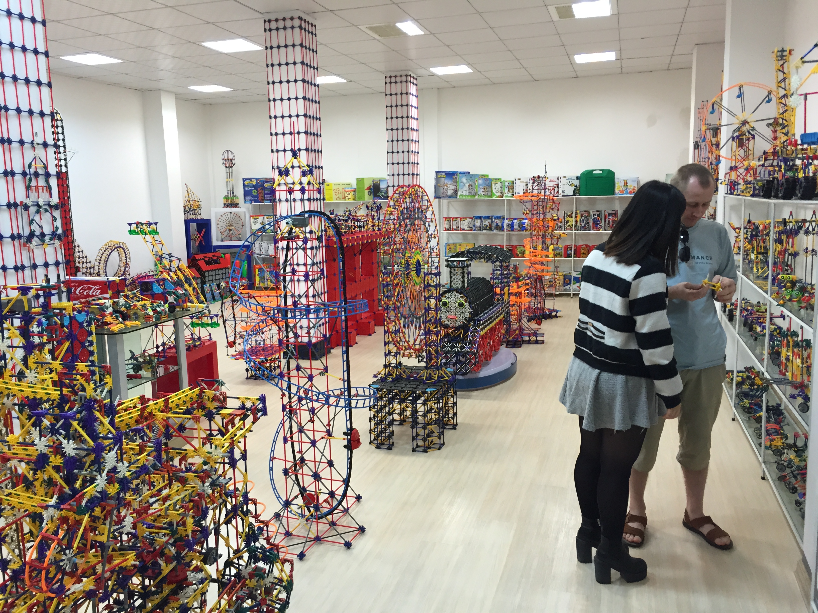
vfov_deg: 48.2
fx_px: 685
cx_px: 409
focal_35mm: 29
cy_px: 306
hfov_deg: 61.7
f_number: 2.2
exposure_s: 1/33
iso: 64
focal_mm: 4.15
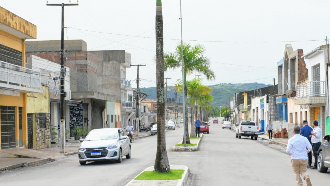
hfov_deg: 36.5
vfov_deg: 21.0
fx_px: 499
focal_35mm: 57
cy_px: 120
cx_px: 200
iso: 800
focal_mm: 28
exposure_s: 1/8000
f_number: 2.8
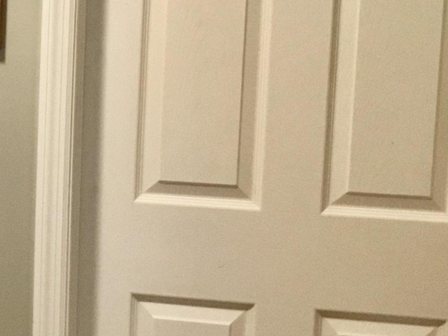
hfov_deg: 17.5
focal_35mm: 100
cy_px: 84
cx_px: -239
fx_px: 1294
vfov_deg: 14.7
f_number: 2.4
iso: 160
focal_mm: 3.3
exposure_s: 1/30
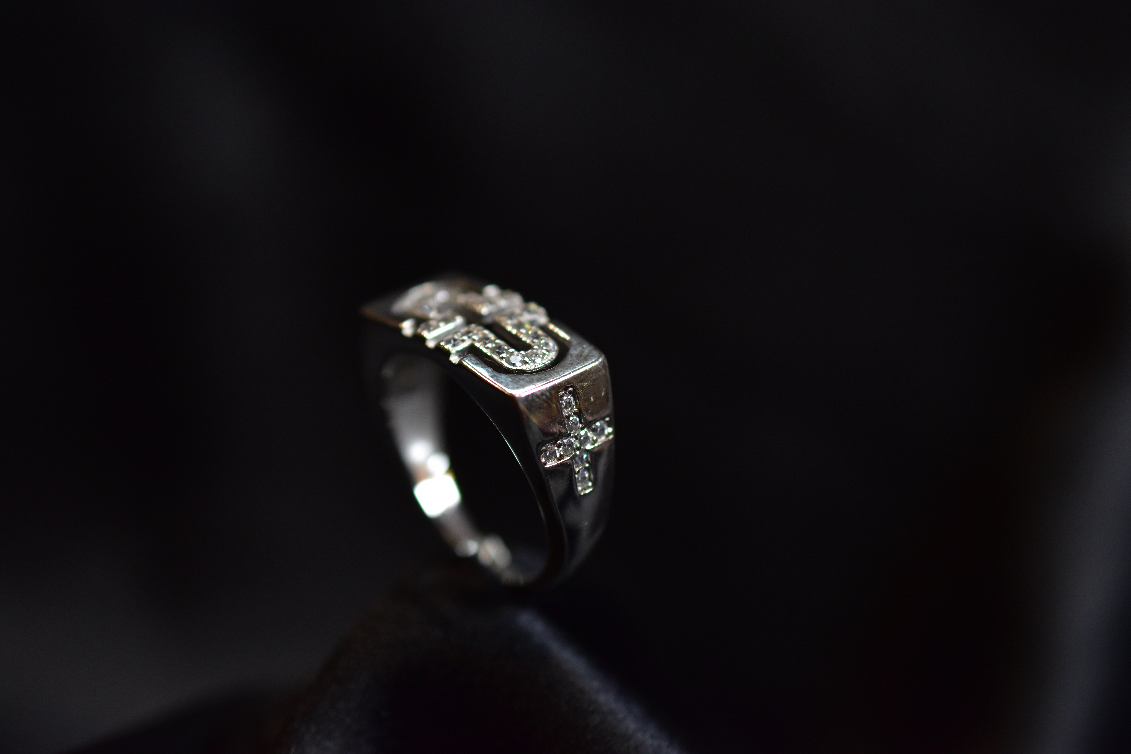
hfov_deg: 33.4
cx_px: 566
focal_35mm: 60
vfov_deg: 22.6
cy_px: 377
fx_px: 1885
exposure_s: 1/320
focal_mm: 40
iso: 800
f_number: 3.2
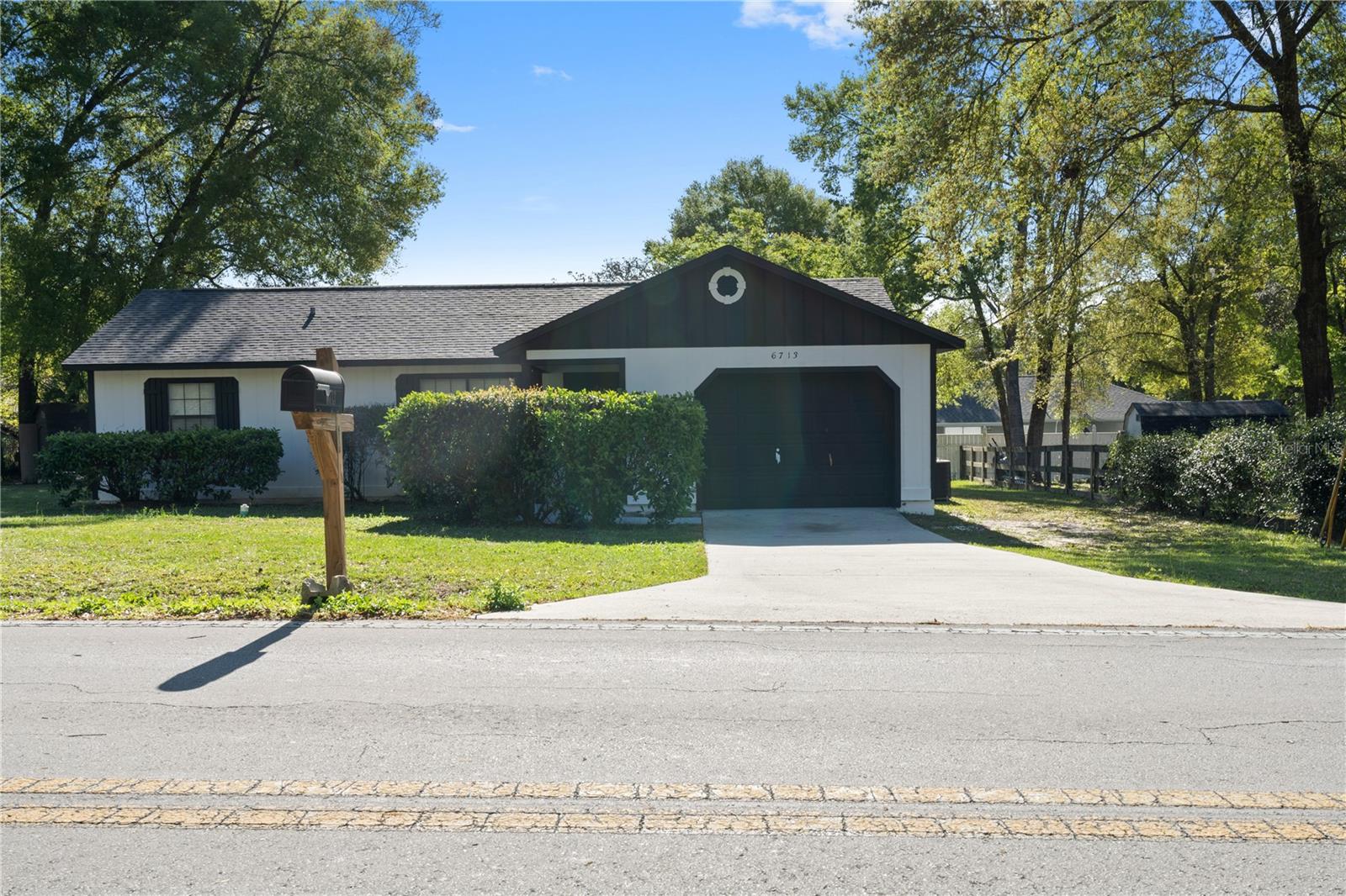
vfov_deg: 37.8
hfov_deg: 54.4
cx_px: 673
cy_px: 448
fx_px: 1308
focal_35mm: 35
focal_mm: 35
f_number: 16
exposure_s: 1/20
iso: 100
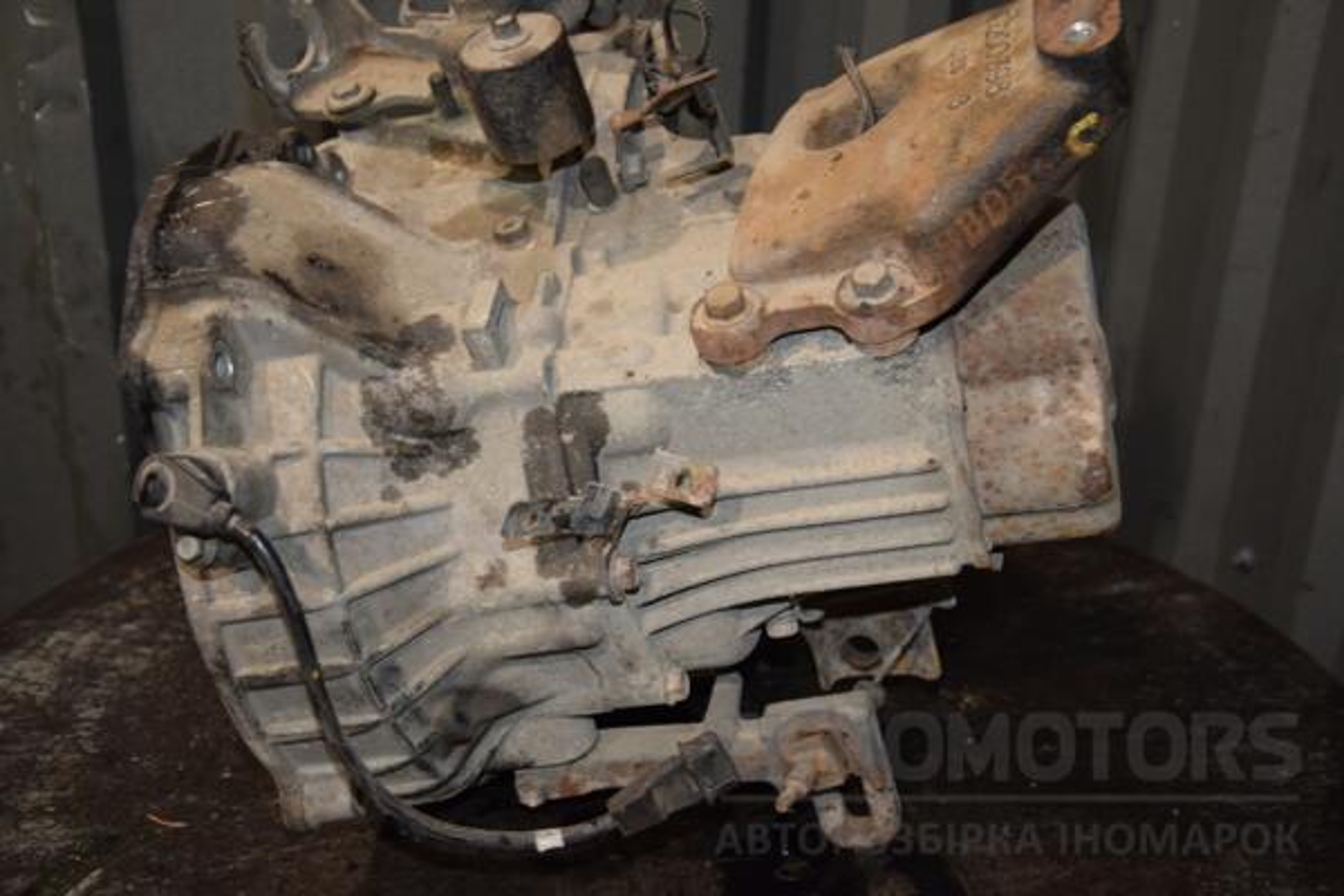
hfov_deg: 41.1
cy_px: 448
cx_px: 672
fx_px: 1792
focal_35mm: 48
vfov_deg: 28.1
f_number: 5
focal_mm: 32
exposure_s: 1/60
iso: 800
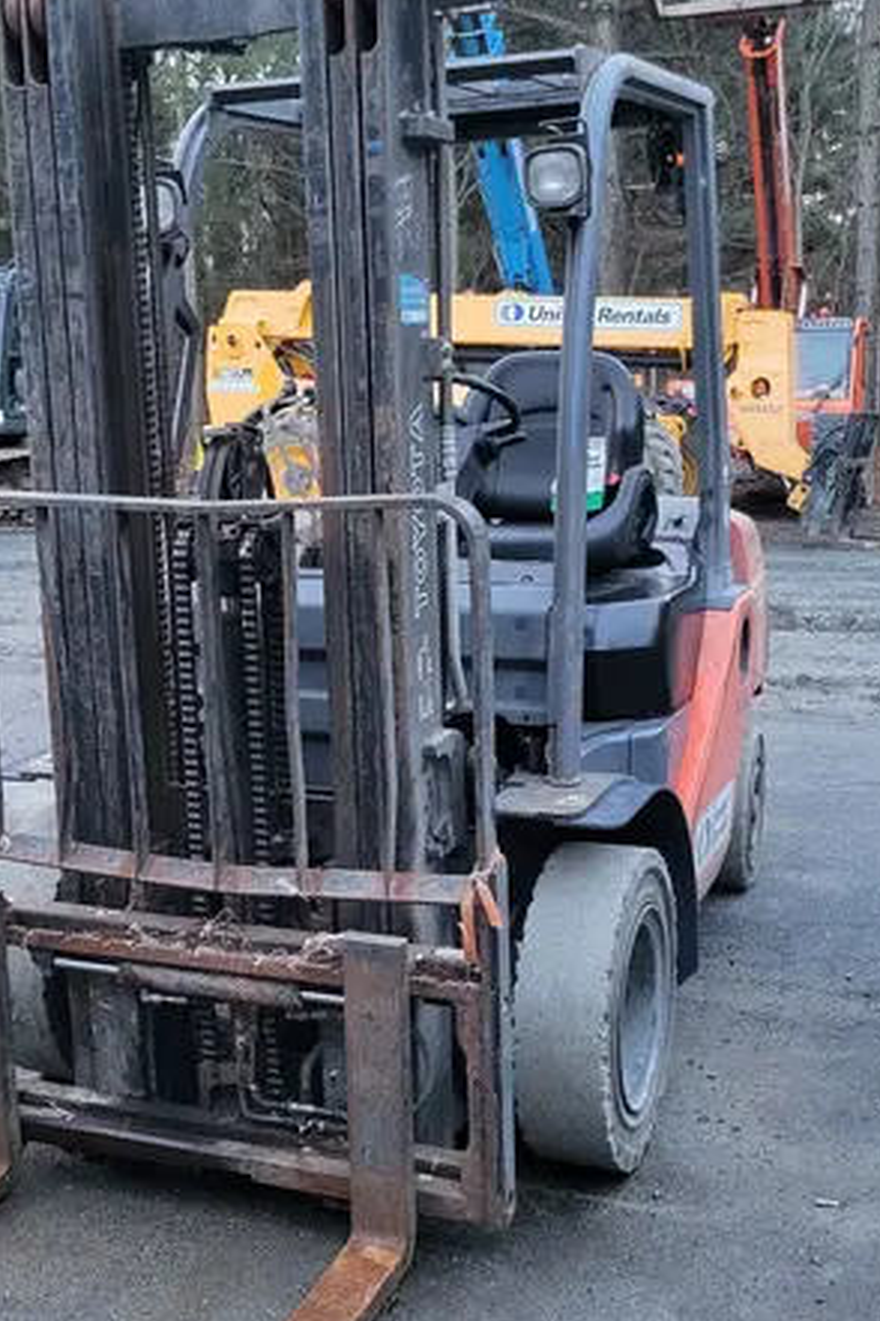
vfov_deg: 43.6
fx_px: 1650
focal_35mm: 45
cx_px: 380
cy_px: 658
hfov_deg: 29.8
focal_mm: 5.4
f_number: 1.8
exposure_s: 1/40
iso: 500
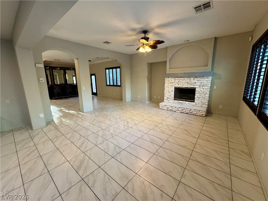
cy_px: 100
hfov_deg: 102.1
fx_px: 108
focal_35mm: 14
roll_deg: +0.9
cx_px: 134
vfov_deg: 85.7
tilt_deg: -11.8
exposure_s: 1/60
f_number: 2.2
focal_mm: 2.22
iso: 320
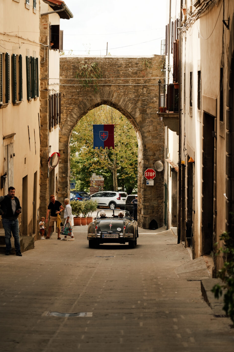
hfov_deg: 12.9
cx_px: 117
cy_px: 176
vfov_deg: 19.3
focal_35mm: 106
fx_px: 1034
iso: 320
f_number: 4.5
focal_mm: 105
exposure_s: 1/250
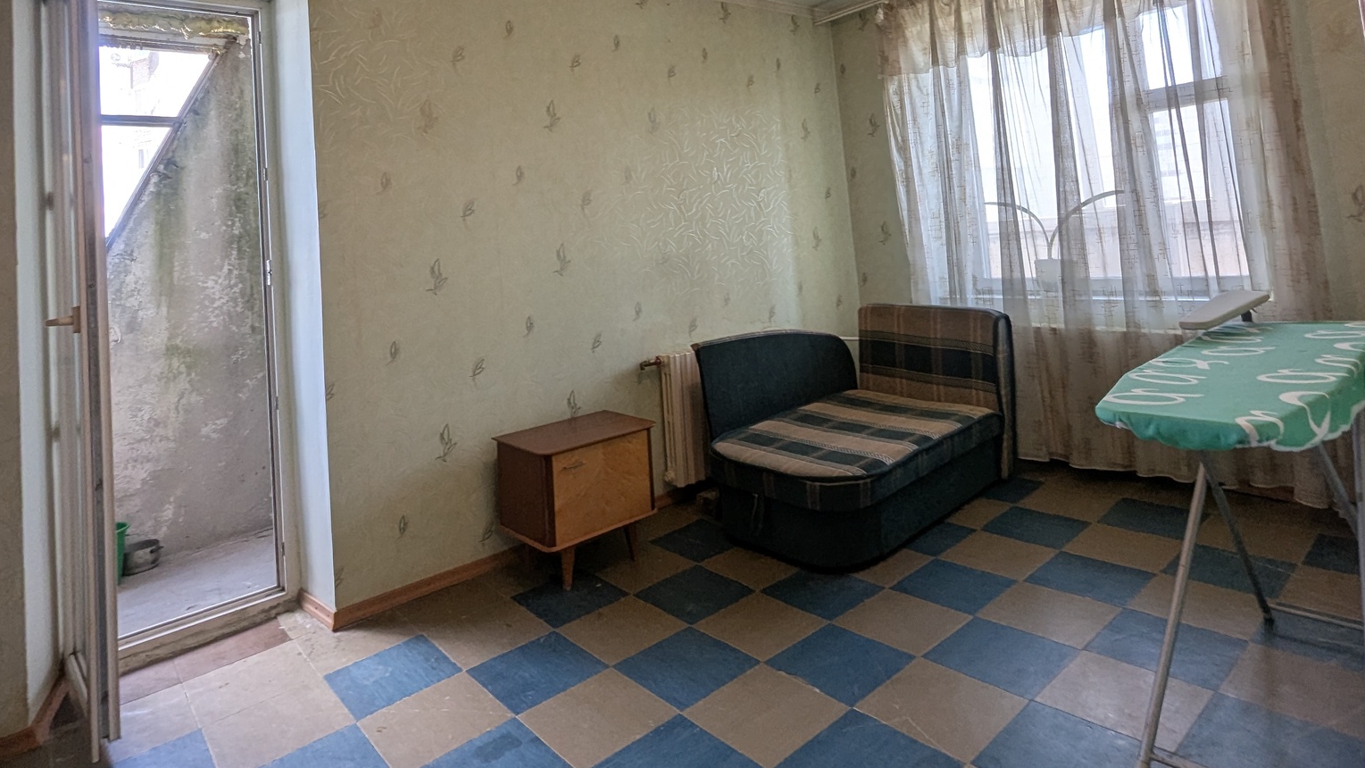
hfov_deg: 89.6
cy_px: 180
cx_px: 678
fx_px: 688
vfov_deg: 55.2
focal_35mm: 19
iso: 69
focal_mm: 1.95
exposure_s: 1/100
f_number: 2.2
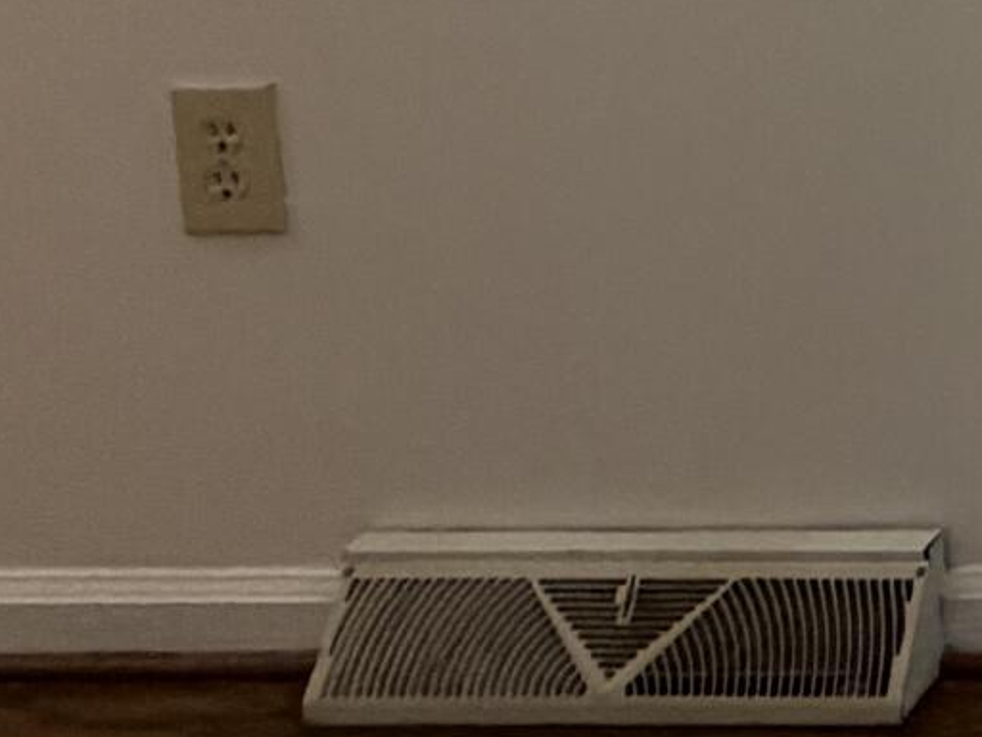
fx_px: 2326
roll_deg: +0.1
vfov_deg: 14.9
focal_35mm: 82
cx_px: 2409
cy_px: -710
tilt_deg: -6.0
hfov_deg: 14.5
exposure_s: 1/120
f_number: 2.2
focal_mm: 2.22
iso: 200
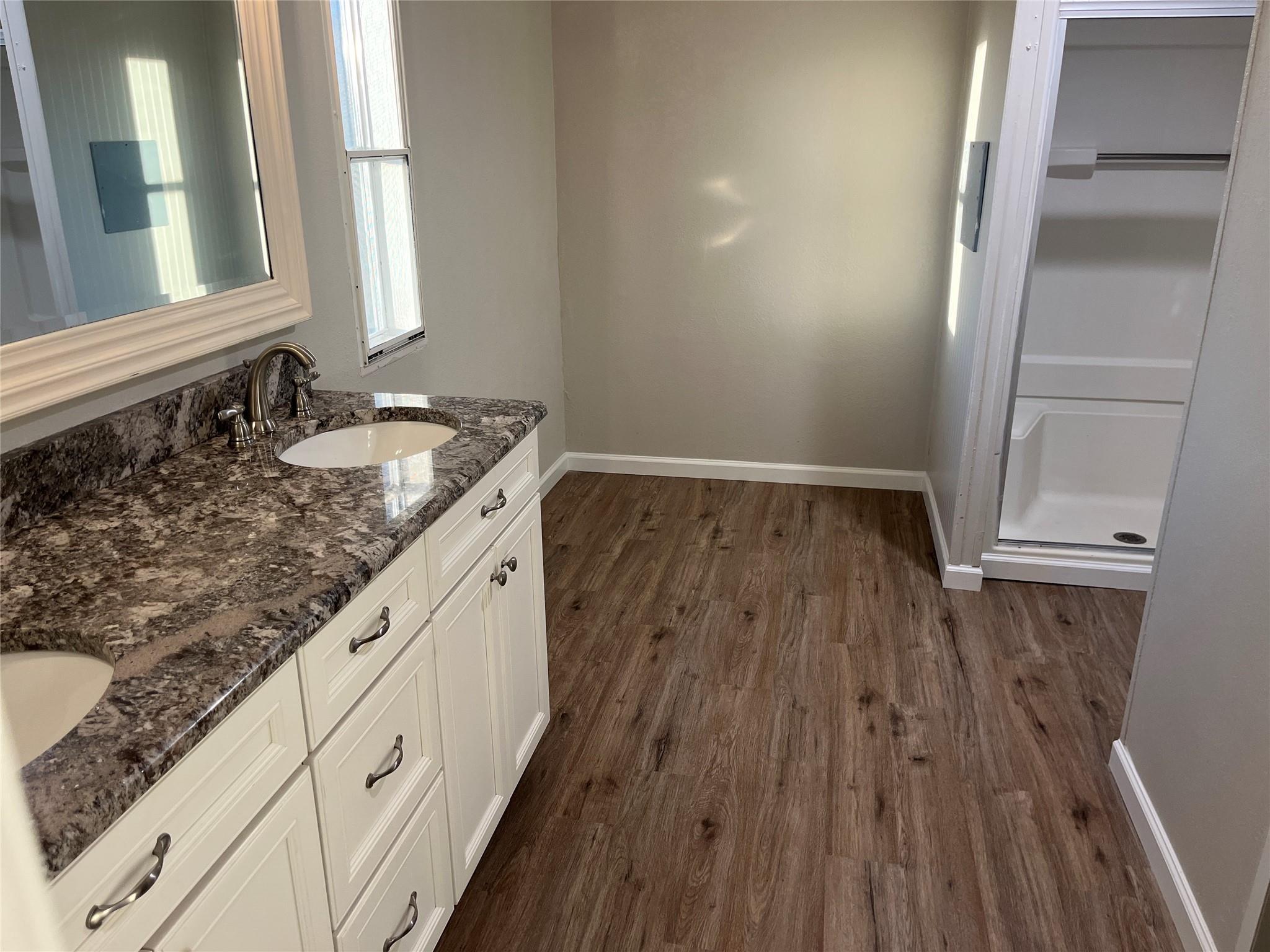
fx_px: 954
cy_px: 476
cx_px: 635
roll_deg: +0.9
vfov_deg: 53.1
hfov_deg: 67.3
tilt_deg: -20.1
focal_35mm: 26
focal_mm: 5.1
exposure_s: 1/60
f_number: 1.6
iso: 100
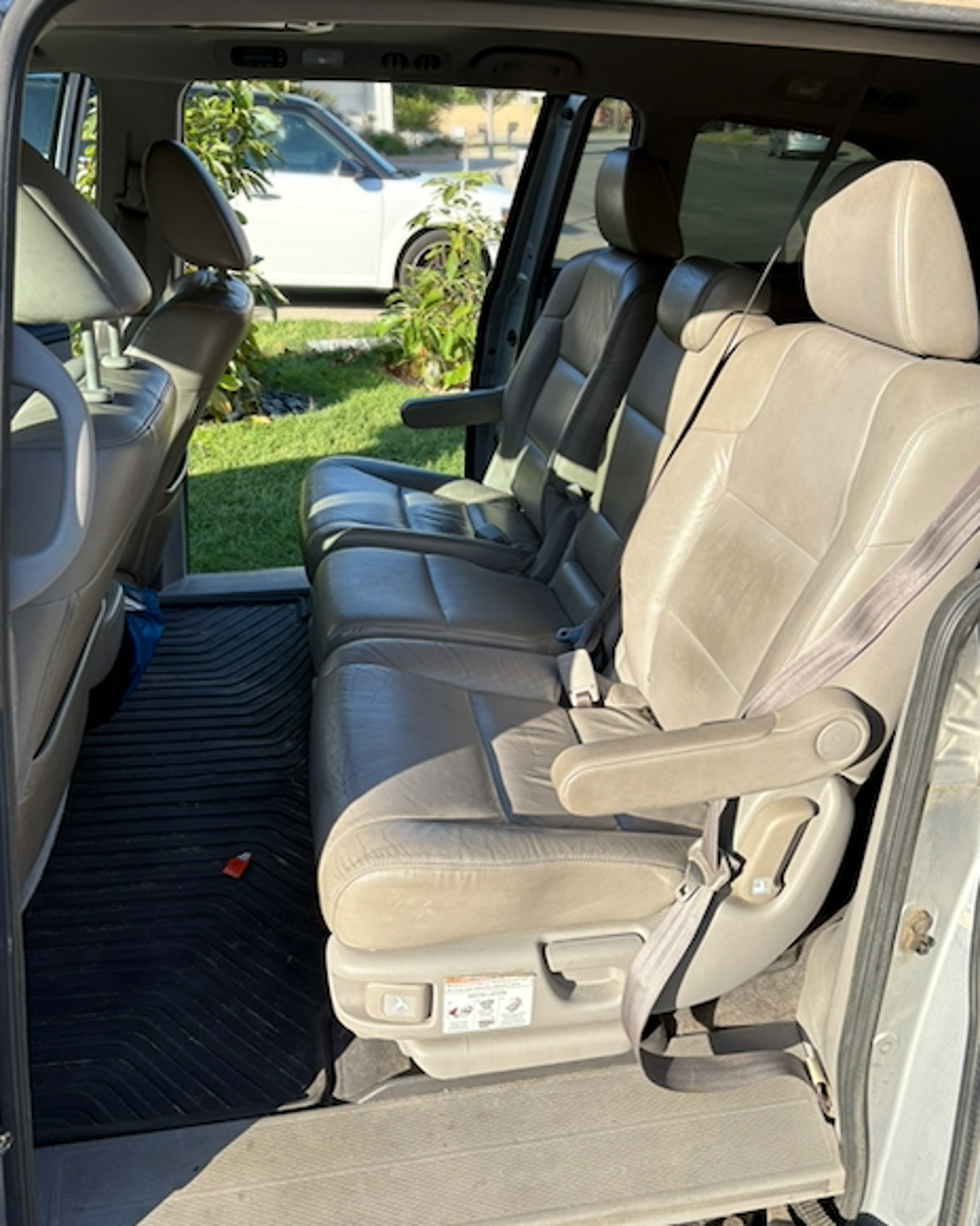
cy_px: 583
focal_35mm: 28
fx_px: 1015
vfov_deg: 62.2
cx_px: 494
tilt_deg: -24.9
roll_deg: +1.4
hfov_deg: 51.5
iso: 64
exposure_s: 1/586
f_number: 1.6
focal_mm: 5.96
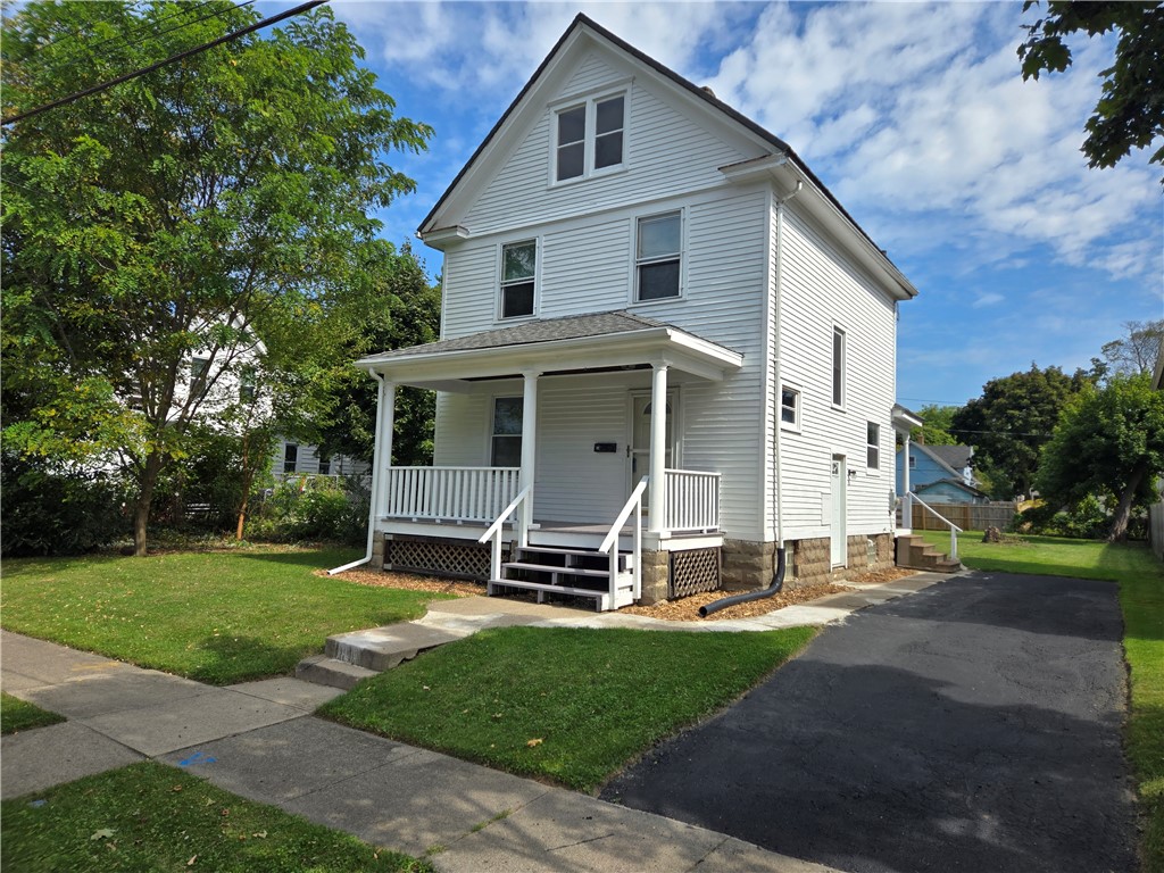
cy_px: 436
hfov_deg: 73.9
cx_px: 582
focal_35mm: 23
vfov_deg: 58.9
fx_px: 773
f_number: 1.8
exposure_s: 1/1824
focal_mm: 5.4
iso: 25
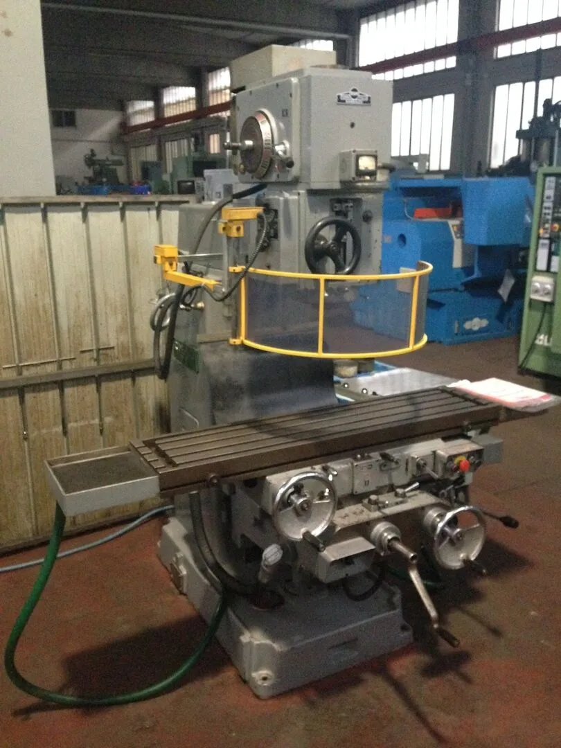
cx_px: 280
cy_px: 374
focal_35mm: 33
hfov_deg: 42.9
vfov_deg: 55.4
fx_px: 713
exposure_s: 1/15
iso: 800
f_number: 2.4
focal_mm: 4.12
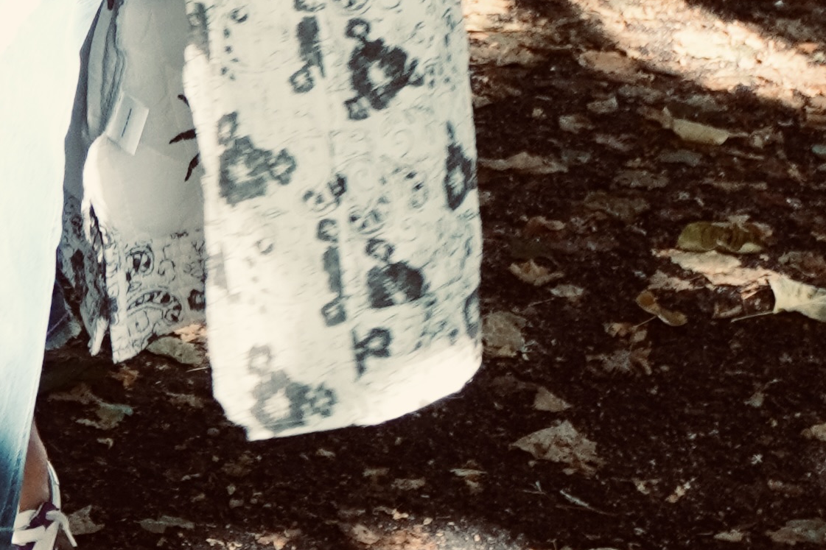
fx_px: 6262
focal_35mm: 273
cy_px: -510
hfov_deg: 7.5
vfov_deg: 5.0
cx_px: -136
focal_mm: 34
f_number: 5
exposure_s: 1/160
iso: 250
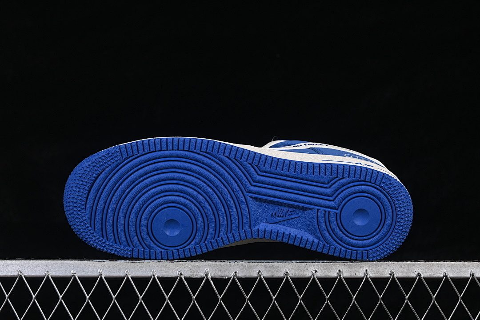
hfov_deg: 27.0
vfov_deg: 18.2
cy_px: 160
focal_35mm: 75
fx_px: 1000
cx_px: 240
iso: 160
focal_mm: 50
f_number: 8
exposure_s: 1/80
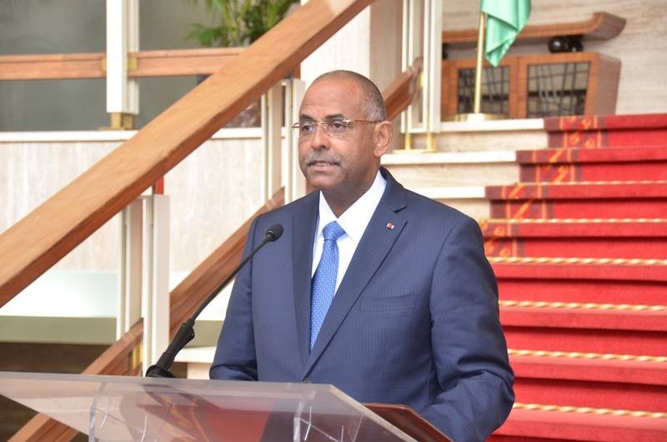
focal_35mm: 98
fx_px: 1803
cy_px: 221
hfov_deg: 21.0
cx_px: 334
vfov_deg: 14.0
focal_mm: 65
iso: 800
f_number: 5
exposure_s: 1/60
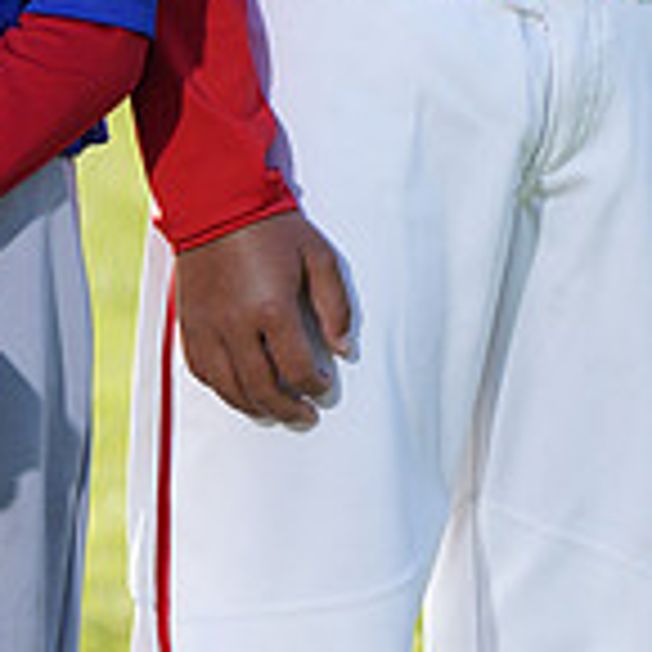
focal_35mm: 529
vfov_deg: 3.3
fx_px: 11273
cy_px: -490
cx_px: 304
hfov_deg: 3.3
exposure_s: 1/250
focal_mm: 156
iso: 100
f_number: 5
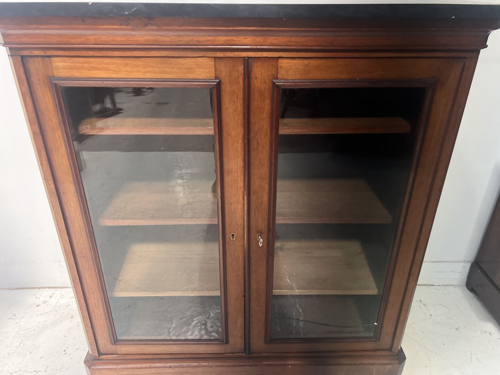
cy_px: 188
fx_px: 376
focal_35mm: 26
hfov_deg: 67.3
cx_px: 250
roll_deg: +0.6
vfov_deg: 53.1
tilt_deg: -28.5
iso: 320
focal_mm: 5.7
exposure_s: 1/60
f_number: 1.5
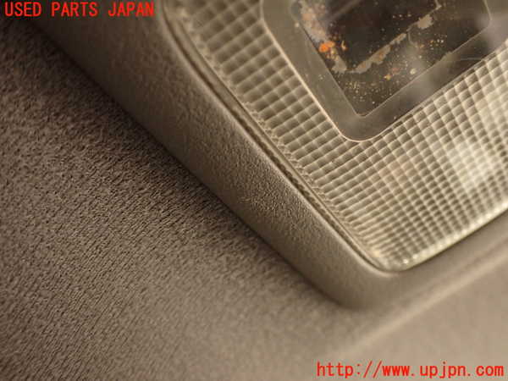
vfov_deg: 44.2
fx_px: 470
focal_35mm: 32
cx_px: 254
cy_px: 190
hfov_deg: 56.8
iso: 400
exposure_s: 1/30
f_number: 2.4
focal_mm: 5.79
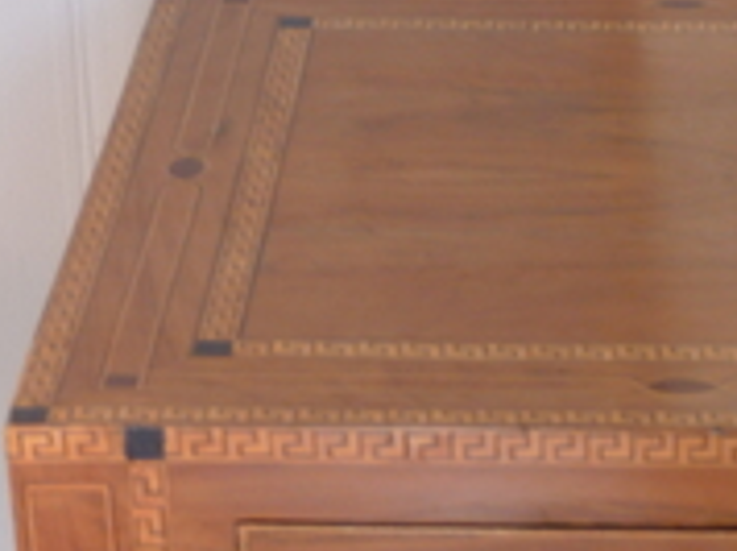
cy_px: 758
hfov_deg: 12.1
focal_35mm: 162
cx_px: 679
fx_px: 3444
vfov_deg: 9.0
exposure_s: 1/8
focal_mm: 7.9
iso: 80
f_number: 3.8
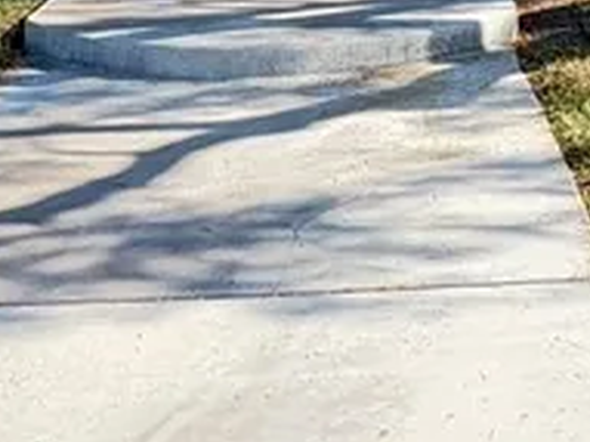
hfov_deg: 25.9
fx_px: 1278
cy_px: -284
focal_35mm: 75
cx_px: 380
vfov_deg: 17.1
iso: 40
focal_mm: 2.22
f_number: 2.2
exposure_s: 1/260
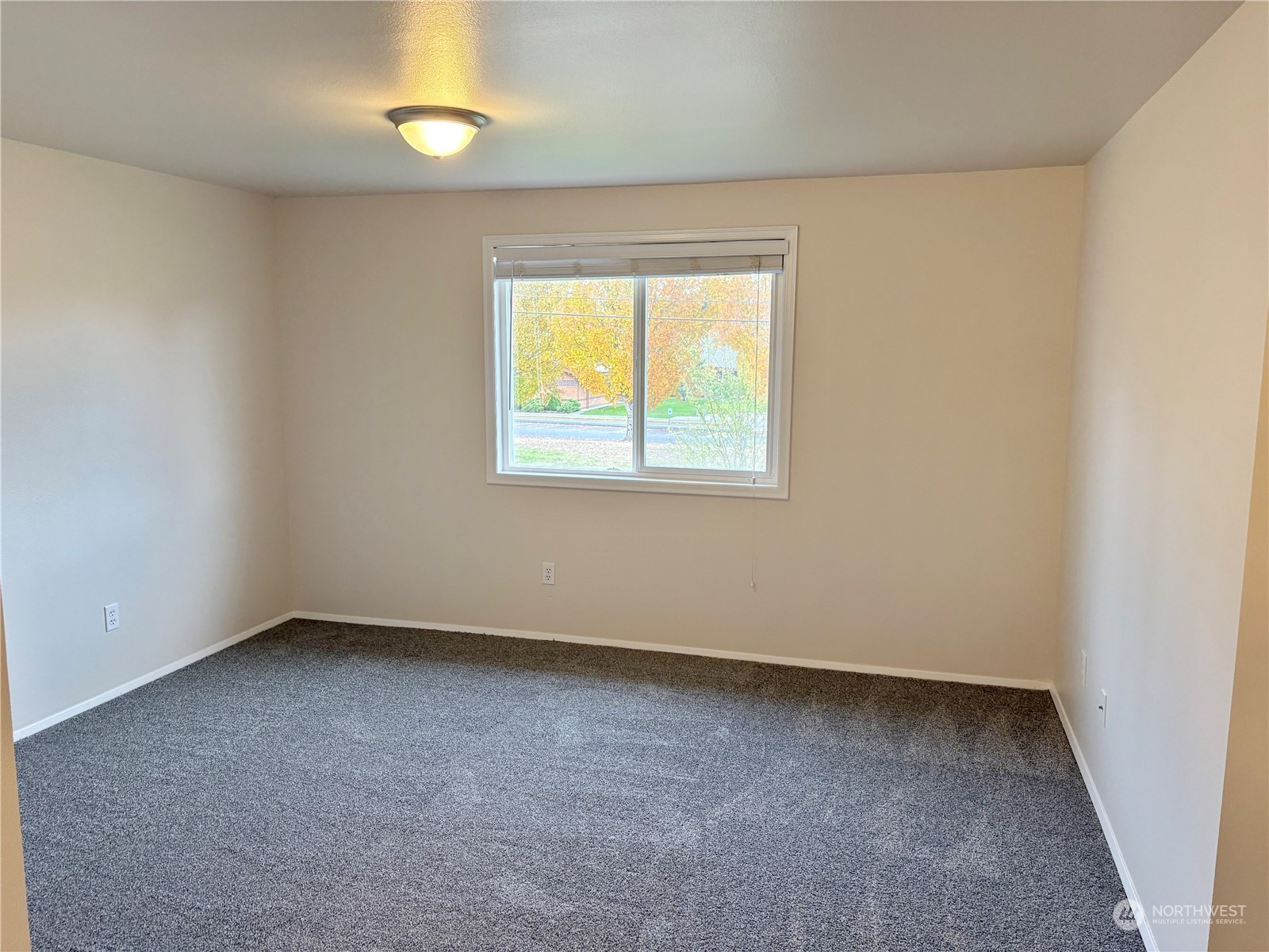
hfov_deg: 67.3
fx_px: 953
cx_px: 634
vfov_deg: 53.1
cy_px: 476
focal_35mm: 26
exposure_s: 1/120
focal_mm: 5.96
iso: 160
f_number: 1.6
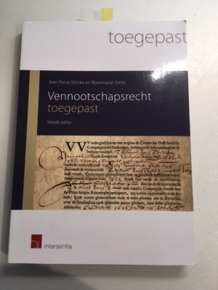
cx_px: 109
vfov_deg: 61.7
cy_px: 145
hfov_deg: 48.2
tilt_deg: -82.4
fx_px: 244
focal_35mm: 29
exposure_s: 1/33
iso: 32
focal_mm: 4.15
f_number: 2.2
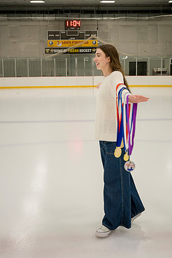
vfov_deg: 41.9
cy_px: 118
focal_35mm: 47
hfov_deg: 28.6
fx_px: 337
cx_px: 85
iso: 3200
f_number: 8
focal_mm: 37
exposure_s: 1/250
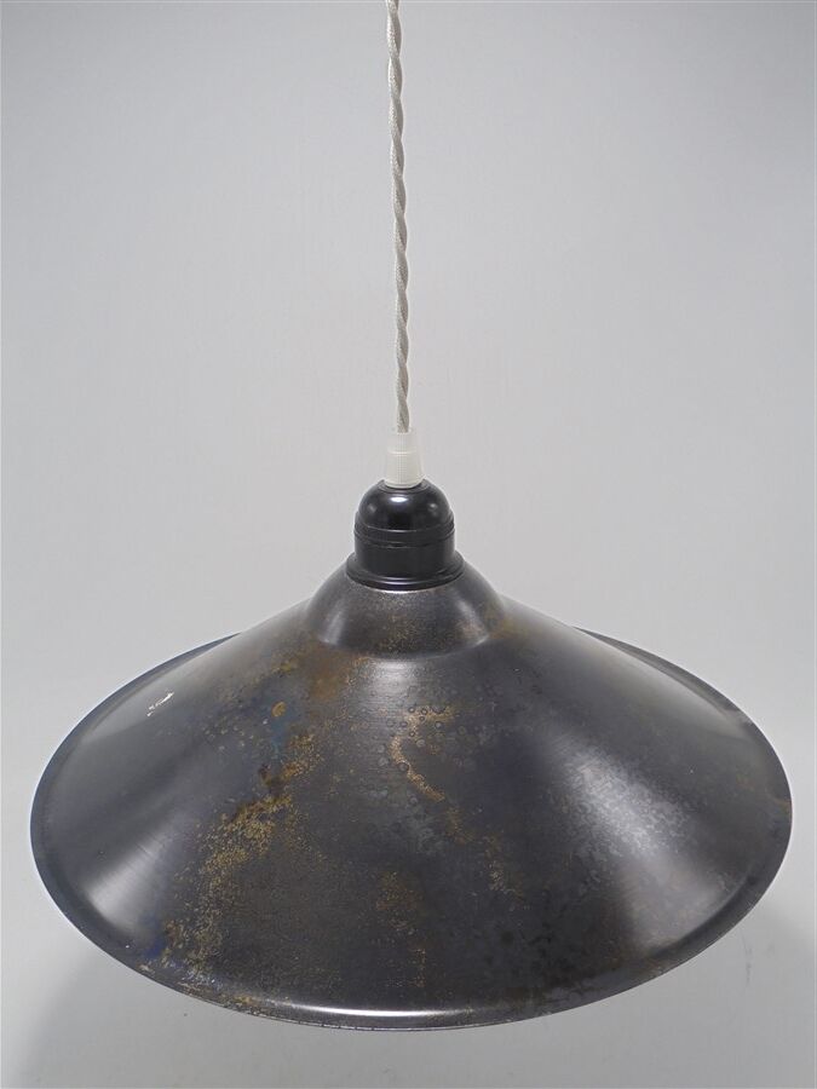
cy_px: 544
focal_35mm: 38
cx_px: 408
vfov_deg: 49.0
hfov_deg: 37.7
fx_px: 1196
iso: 100
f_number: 4.2
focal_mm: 6.9
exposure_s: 1/50
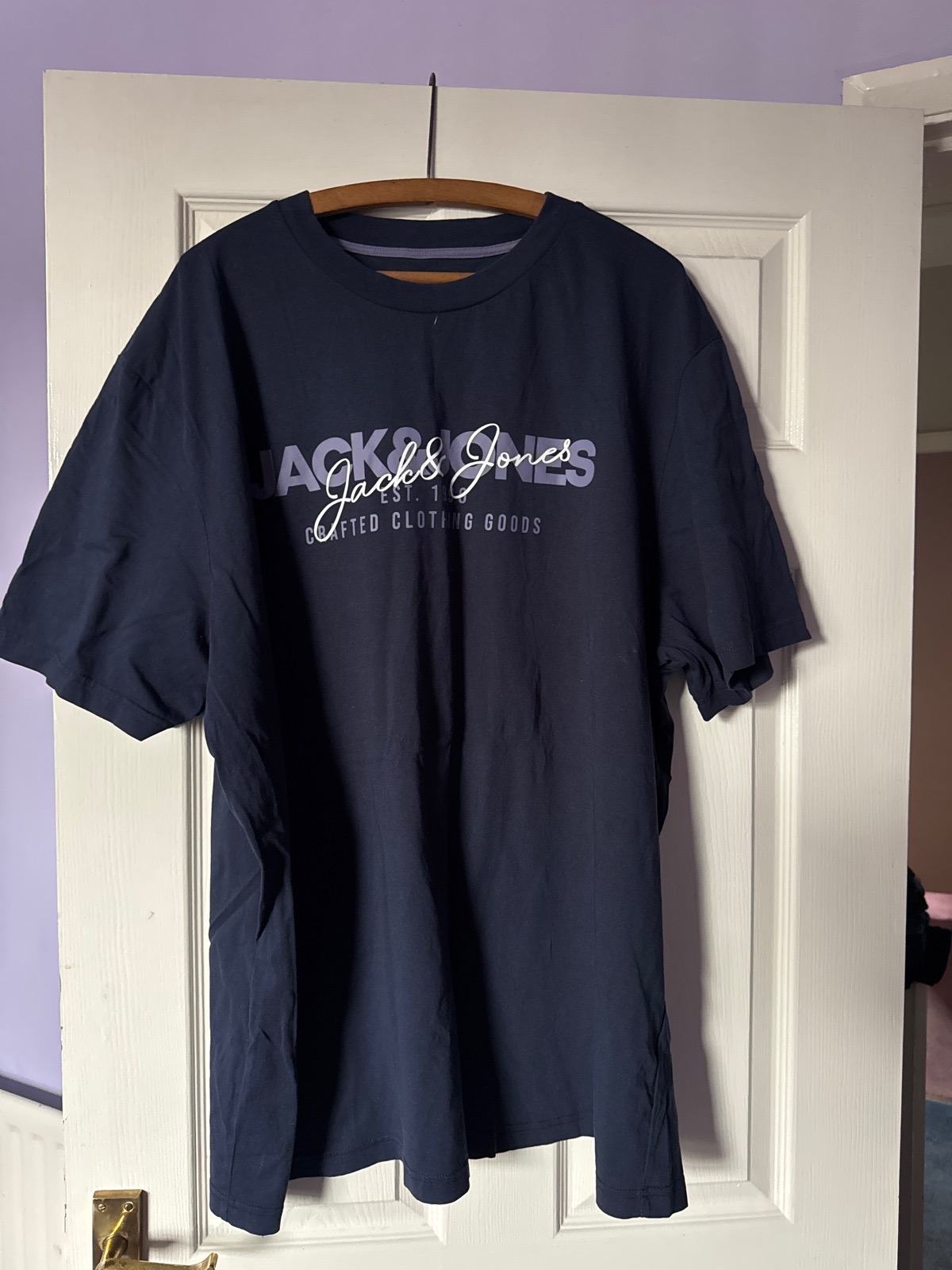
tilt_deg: -2.1
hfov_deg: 56.8
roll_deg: +0.4
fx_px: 880
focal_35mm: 24
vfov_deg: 71.6
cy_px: 635
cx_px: 476
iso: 1000
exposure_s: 1/39
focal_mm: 6.76
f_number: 1.78
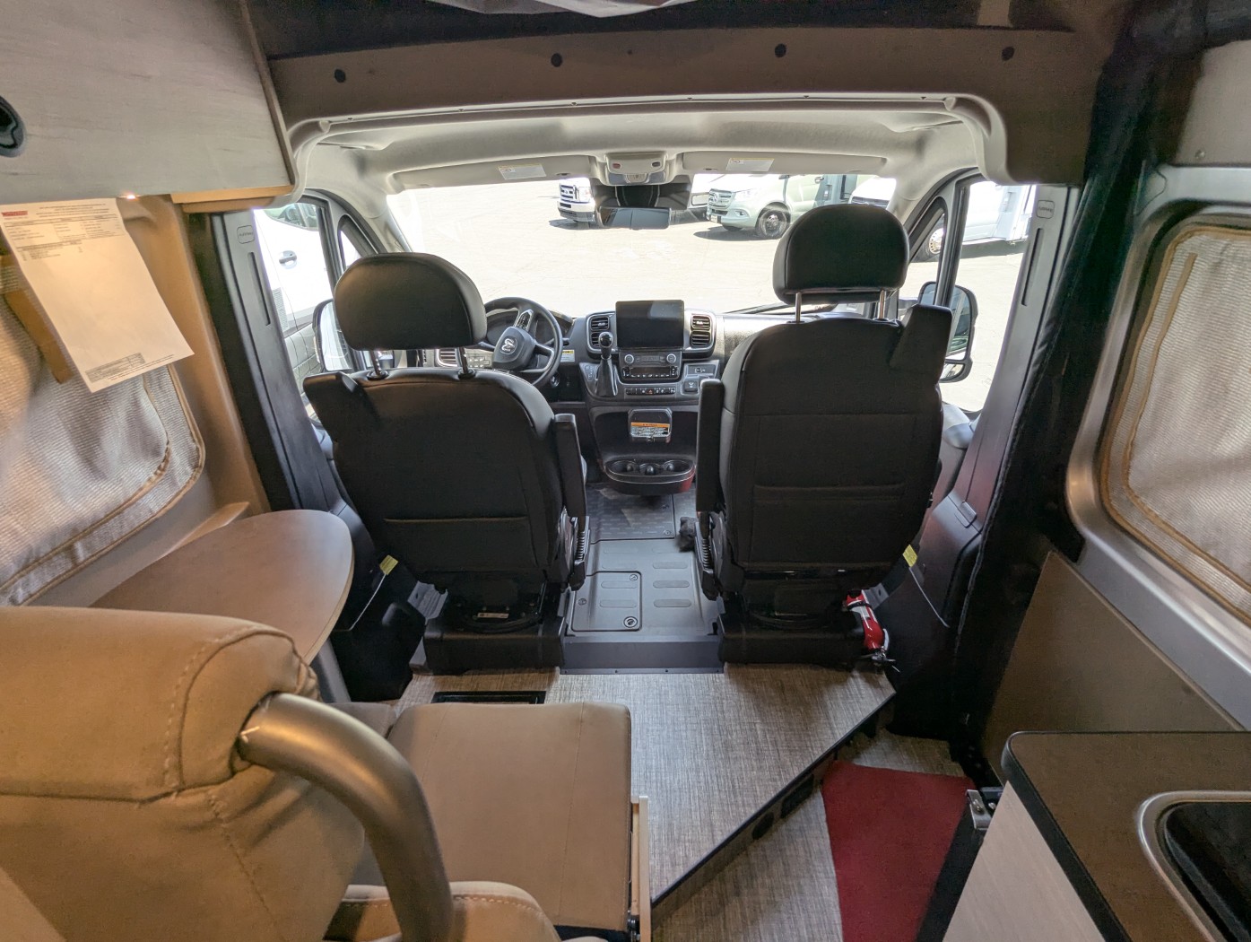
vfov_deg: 78.2
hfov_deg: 94.4
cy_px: 471
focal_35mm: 16
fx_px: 579
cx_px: 626
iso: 40
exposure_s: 1/99.4
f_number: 2.2
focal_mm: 2.35
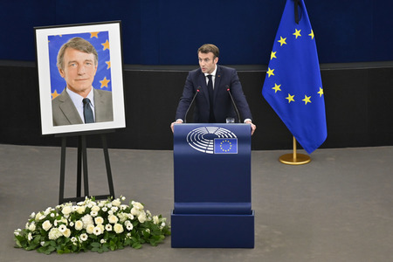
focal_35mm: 200
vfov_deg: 6.9
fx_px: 2183
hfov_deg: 10.3
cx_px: 196
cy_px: 131
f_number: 2.8
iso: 1000
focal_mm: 200
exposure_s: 1/320
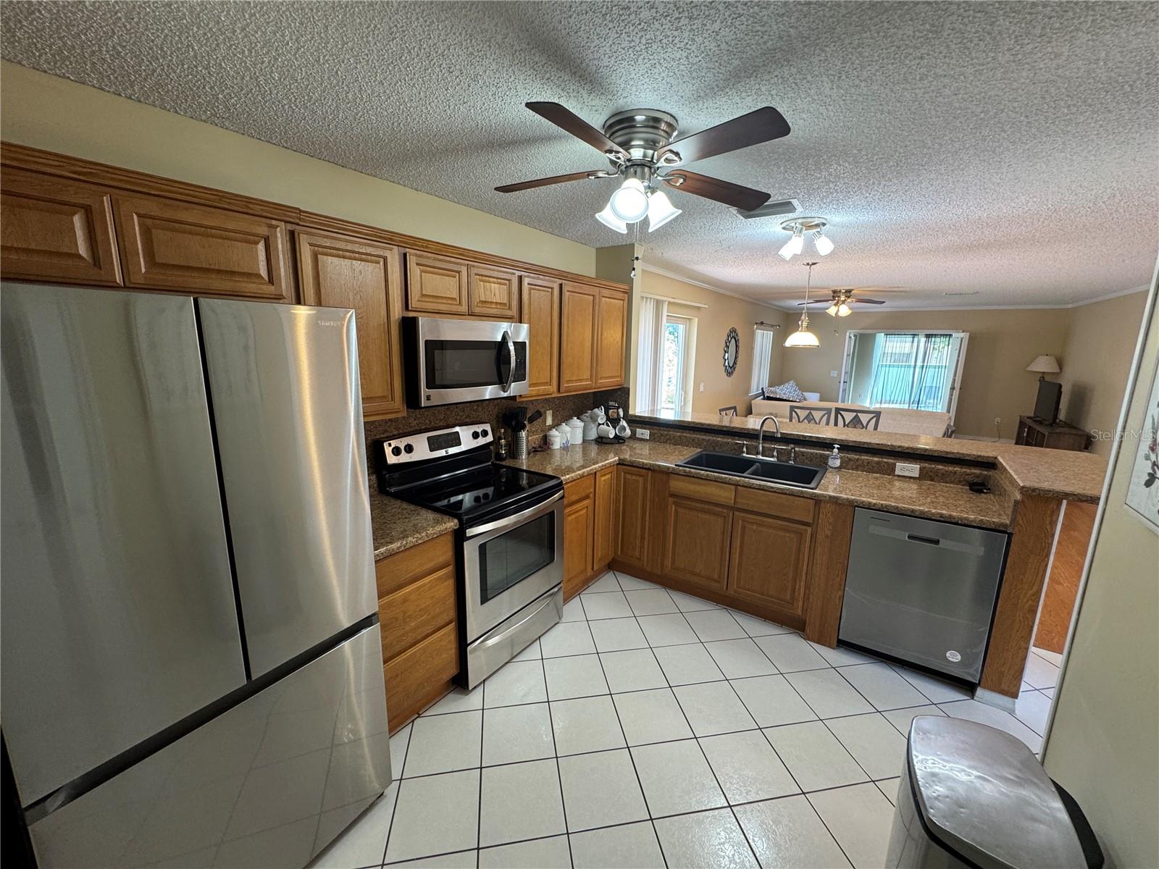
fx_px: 469
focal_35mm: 14
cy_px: 434
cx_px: 580
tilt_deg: -12.0
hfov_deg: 102.1
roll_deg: -0.7
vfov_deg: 85.7
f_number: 2.2
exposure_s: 1/60
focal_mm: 2.22
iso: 200
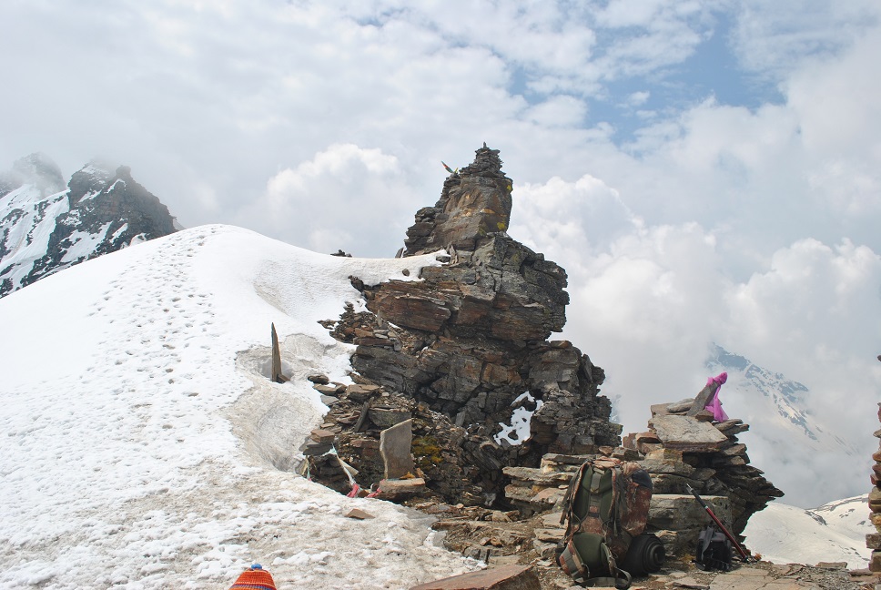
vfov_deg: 43.7
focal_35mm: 30
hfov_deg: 61.9
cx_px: 440
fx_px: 735
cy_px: 295
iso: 100
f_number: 10
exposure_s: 1/400
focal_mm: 20
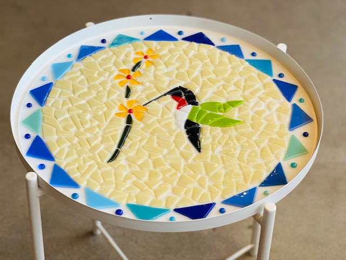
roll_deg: -2.3
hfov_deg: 25.3
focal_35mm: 77
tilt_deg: -43.1
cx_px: 173
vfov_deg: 19.1
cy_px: 130
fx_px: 770
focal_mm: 9
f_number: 2.8
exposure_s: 1/120
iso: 64
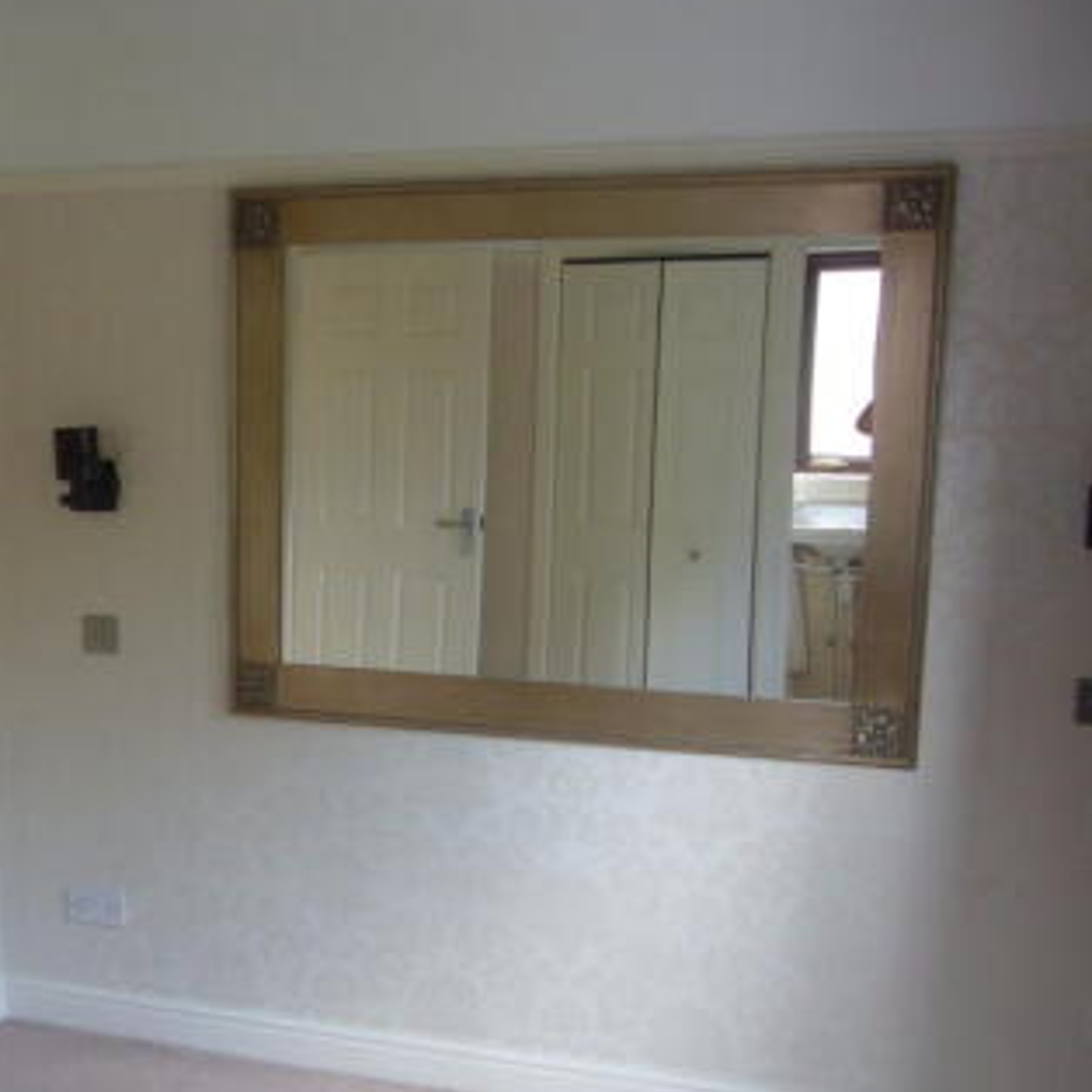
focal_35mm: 46
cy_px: 739
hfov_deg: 35.6
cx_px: 221
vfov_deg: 36.4
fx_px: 1642
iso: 100
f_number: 2.8
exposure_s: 1/15
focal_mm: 4.6
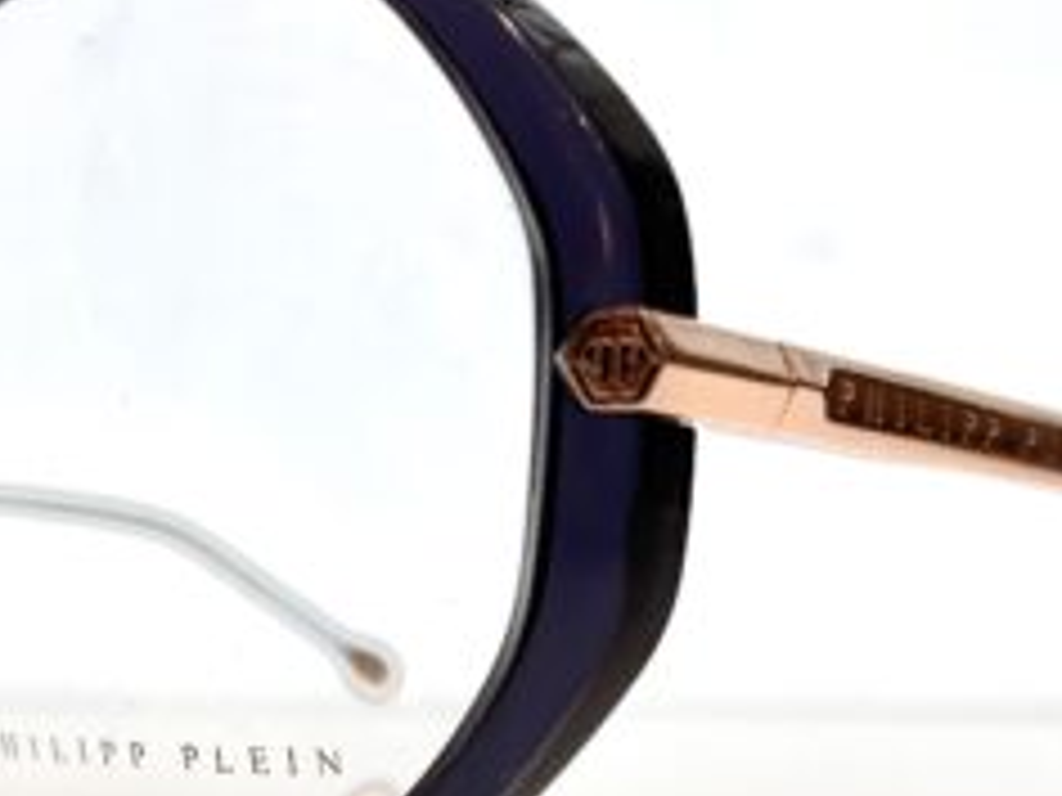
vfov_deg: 21.8
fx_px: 2025
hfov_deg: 28.9
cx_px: 261
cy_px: 711
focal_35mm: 66
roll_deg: +0.0
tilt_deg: -3.2
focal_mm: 5.1
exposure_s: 1/145
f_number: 1.6
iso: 40
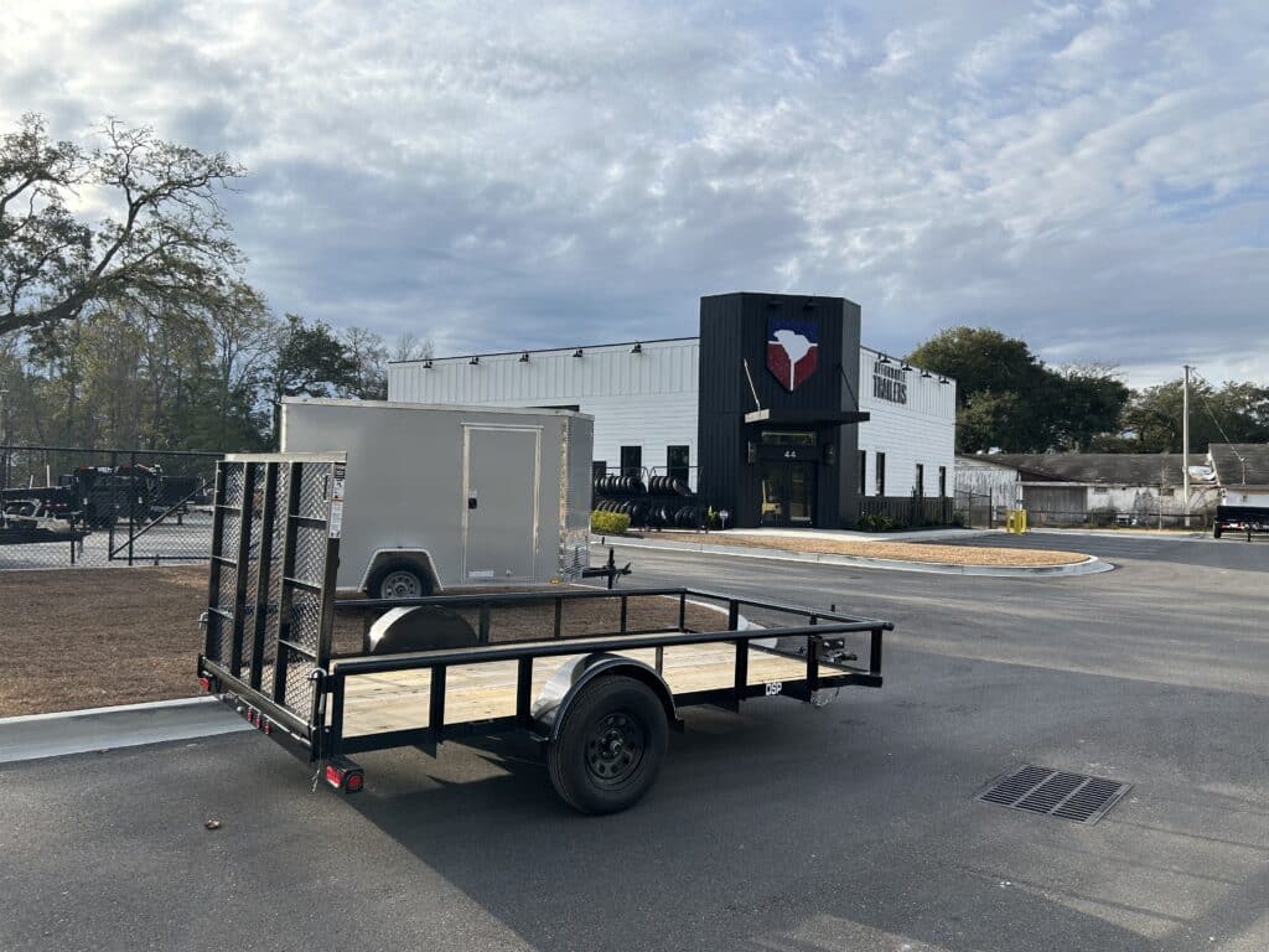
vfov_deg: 53.1
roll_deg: -0.9
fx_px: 953
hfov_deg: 67.3
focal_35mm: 26
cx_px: 634
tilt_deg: +1.0
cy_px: 476
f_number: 1.5
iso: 50
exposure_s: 1/3077
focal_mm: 5.7
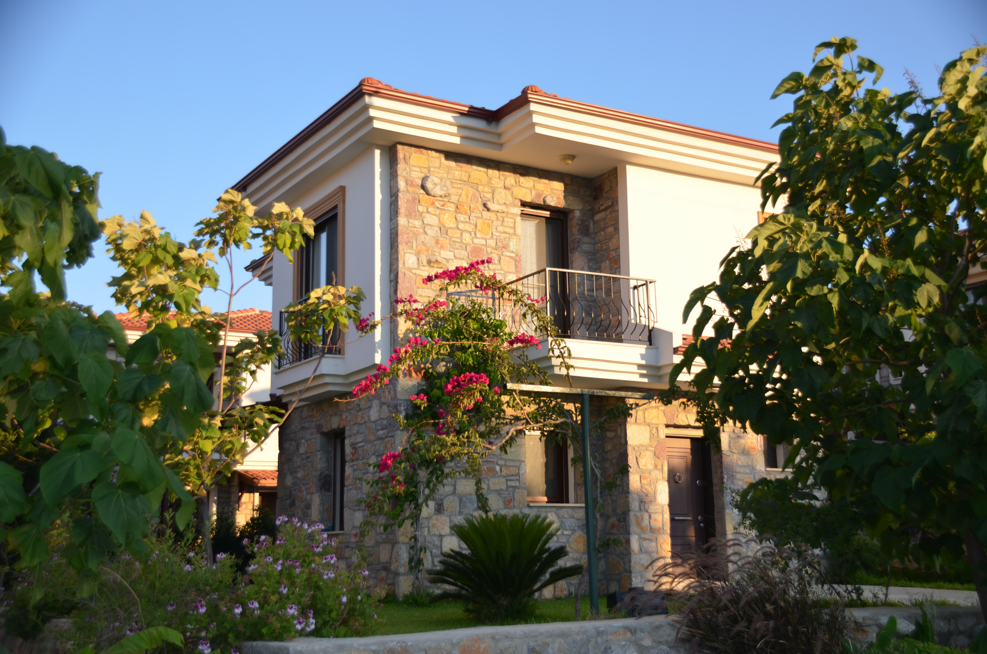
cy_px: 327
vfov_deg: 28.0
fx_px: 1313
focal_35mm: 48
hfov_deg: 41.2
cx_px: 494
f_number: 5
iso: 100
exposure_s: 1/200
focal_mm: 32
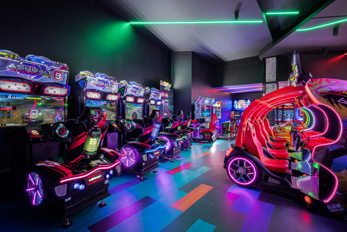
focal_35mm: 17
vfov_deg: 70.4
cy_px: 116
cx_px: 174
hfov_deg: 93.3
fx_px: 164
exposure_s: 2
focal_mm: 17
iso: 200
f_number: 13
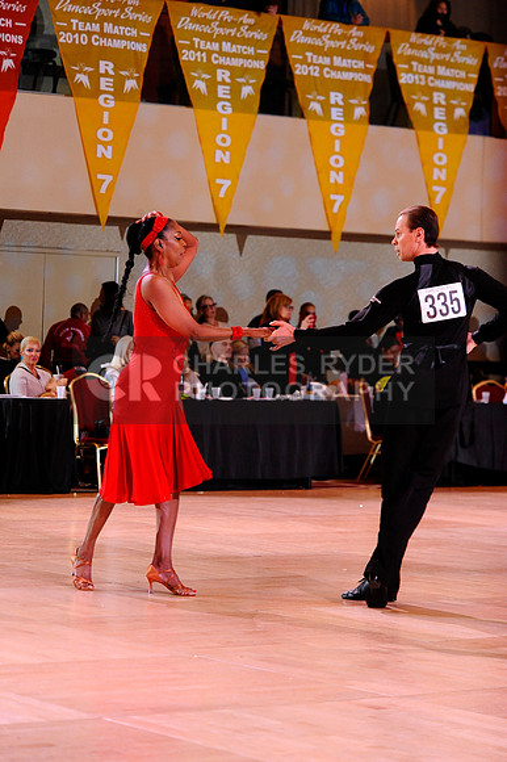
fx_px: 2326
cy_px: 381
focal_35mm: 110
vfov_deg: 18.6
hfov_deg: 12.4
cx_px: 254
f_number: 5.6
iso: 3200
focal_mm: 110
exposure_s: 1/250
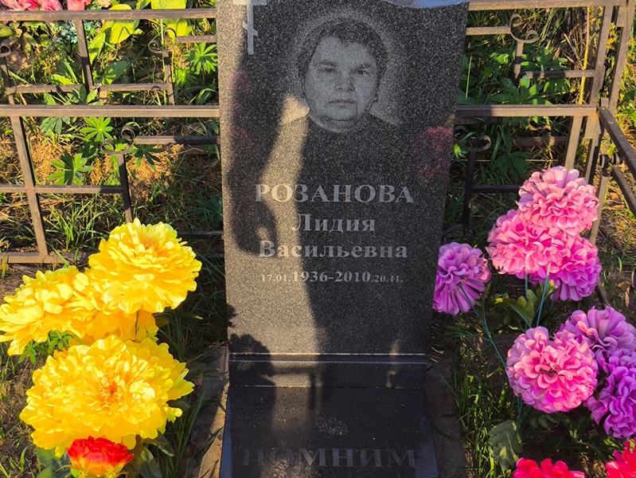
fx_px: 919
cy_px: 239
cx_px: 318
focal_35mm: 50
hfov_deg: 38.2
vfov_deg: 29.1
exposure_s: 1/559
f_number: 1.7
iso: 50
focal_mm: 4.71
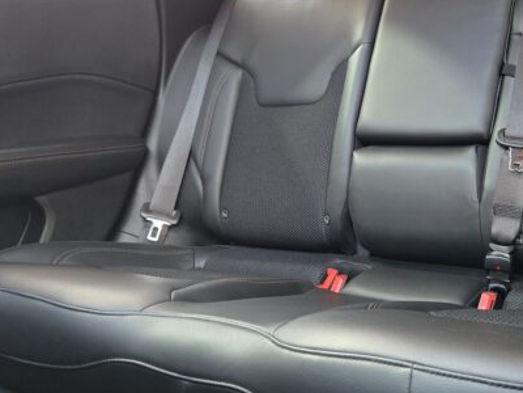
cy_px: 172
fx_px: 695
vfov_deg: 31.5
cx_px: 426
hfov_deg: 39.4
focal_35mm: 46
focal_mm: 5.4
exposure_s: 1/60
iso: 800
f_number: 1.8
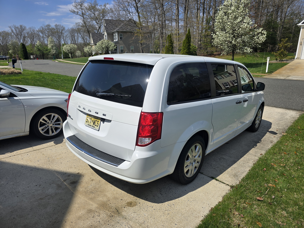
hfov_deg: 73.9
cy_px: 114
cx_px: 152
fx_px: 202
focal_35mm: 23
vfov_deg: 58.9
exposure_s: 1/1252
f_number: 1.7
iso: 12
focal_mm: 6.3
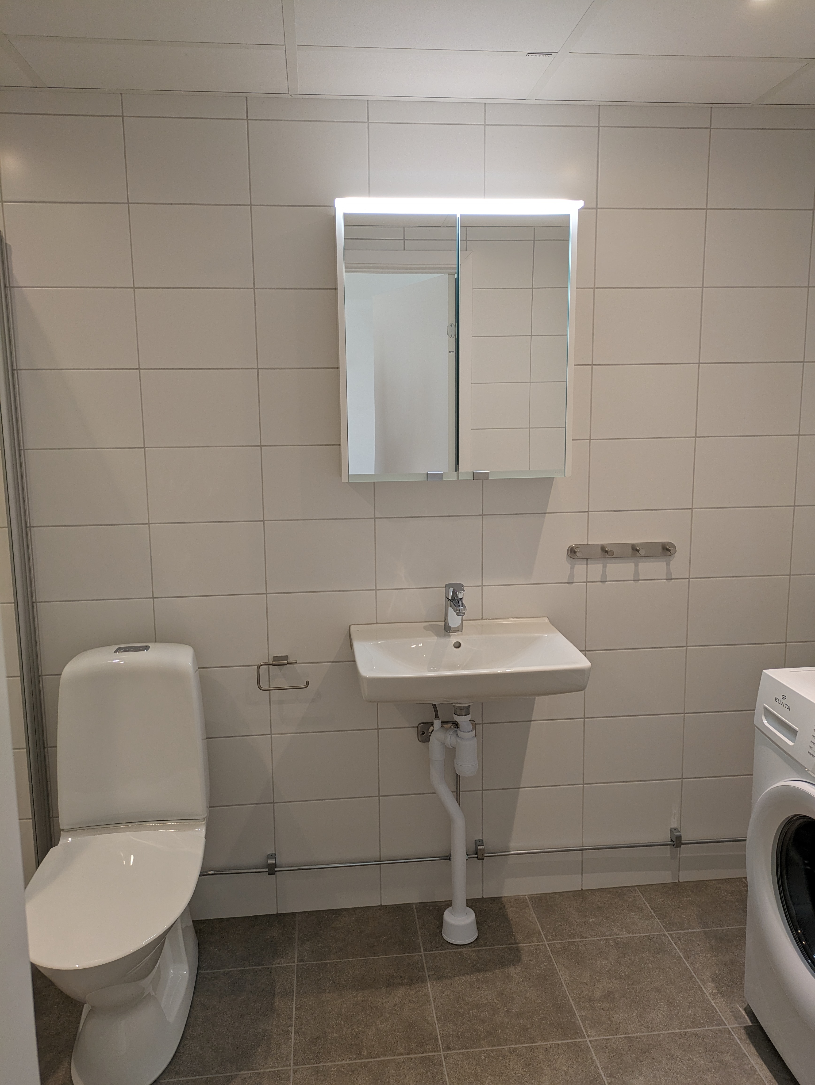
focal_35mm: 25
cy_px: 542
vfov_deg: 69.4
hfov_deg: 54.9
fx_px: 784
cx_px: 408
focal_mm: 5.43
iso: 105
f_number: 1.89
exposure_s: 1/100
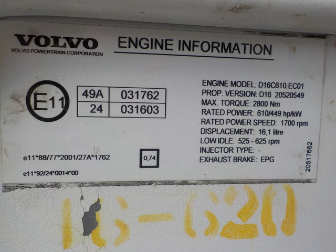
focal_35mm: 30
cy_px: 126
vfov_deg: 46.8
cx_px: 168
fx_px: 291
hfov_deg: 60.0
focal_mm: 4.1
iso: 125
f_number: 3.3
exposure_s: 1/250
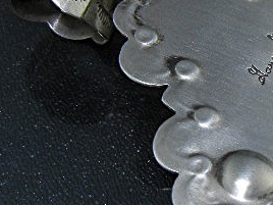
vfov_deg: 15.9
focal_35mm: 93
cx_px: 306
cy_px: 99
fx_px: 733
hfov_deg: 20.1
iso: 374
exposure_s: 1/30
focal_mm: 7.1
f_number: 7.4
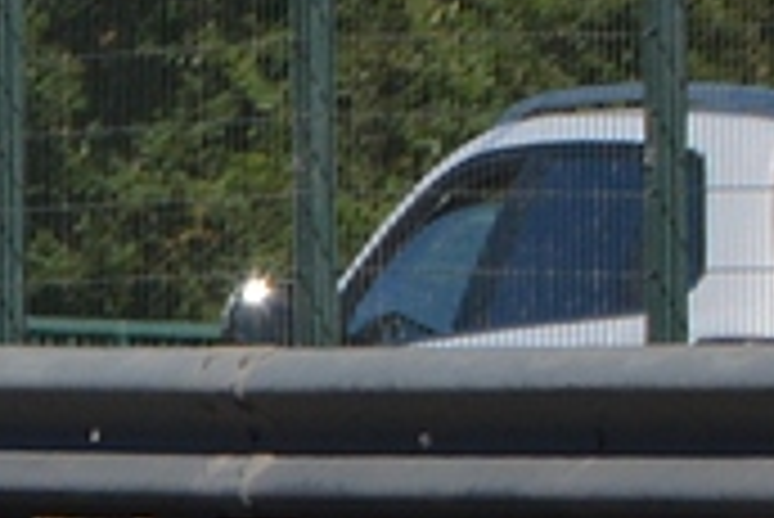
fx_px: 20291
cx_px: -1768
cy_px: -288
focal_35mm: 943
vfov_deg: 1.5
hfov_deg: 2.2
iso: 400
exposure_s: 1/2000
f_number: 8
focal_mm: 90
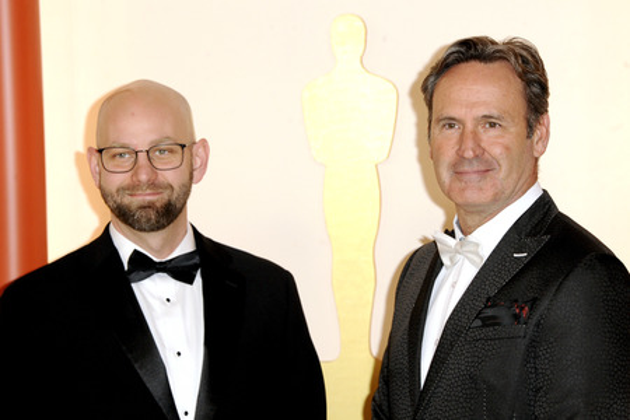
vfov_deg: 11.0
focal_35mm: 125
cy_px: 210
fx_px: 2187
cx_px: 315
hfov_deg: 16.4
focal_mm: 125
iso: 1600
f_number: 6.3
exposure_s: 1/250
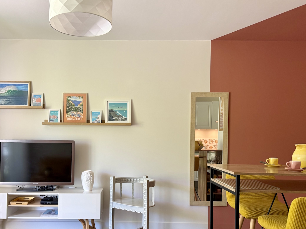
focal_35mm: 33
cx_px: 123
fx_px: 292
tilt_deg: -0.5
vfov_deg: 42.6
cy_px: 143
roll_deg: -0.4
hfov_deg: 55.0
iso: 125
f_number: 1.78
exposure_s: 1/121
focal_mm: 6.76
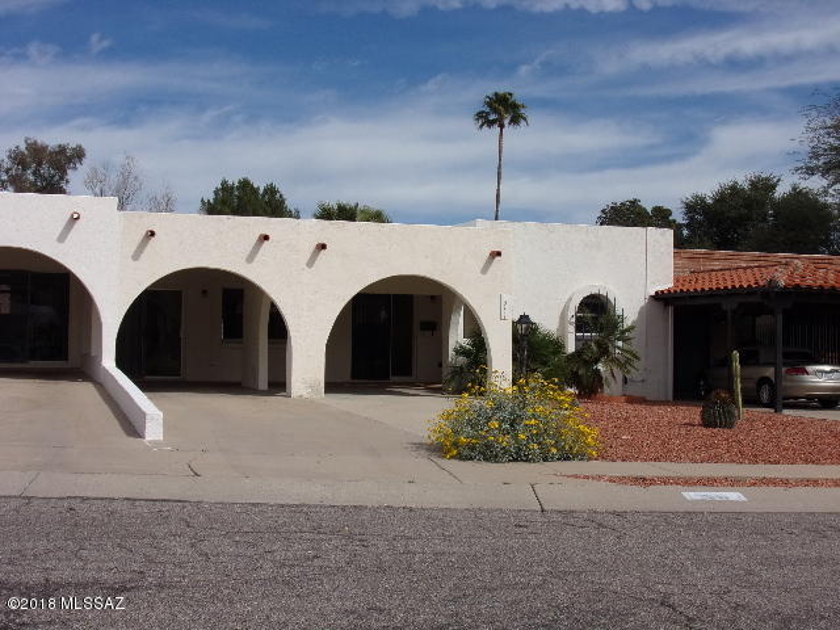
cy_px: 315
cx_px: 420
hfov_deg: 41.2
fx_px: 1116
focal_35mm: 46
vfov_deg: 31.5
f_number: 13.71
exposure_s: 1/160
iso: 80
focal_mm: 8.3
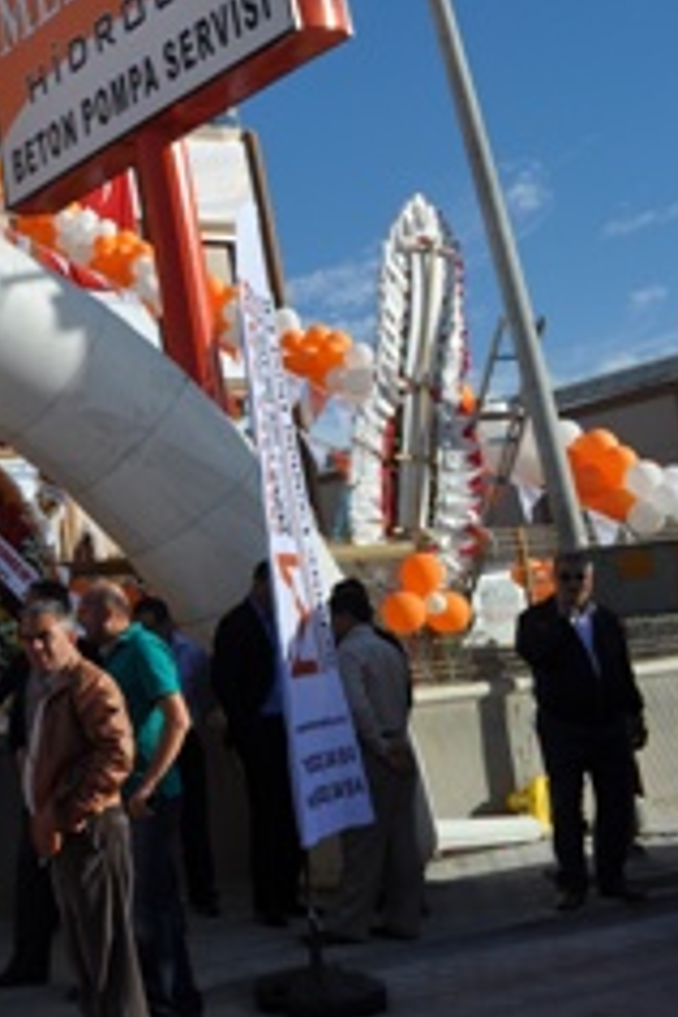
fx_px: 1441
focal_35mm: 51
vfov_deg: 38.7
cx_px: -266
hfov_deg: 22.8
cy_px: 395
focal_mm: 18
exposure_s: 1/400
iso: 200
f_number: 10
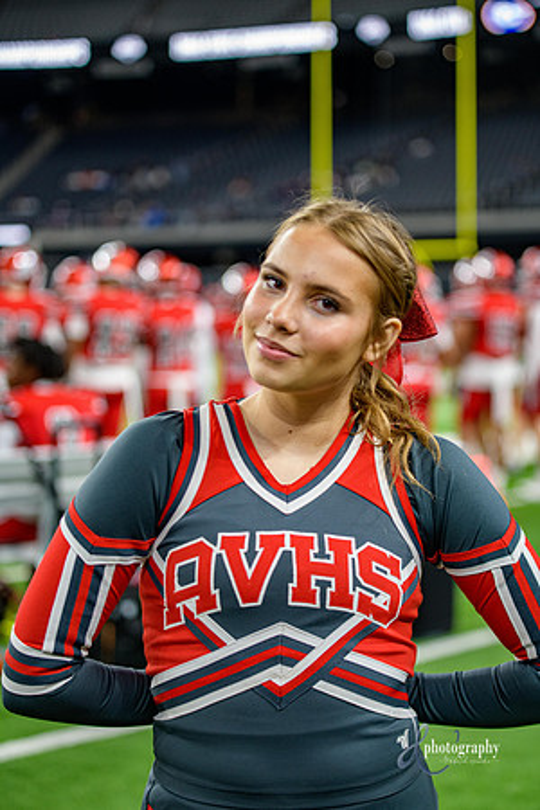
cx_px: 270
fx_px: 1687
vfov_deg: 27.0
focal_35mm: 75
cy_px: 405
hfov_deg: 18.2
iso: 1000
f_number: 2.8
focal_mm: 75
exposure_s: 1/400
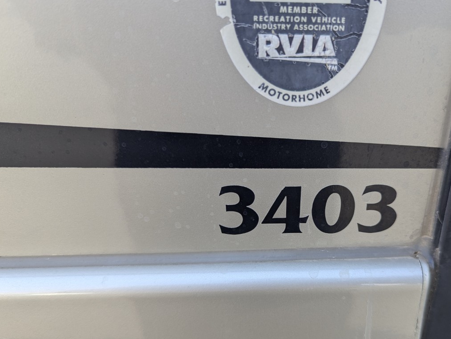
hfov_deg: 54.7
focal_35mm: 33
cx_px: 282
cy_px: 215
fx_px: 431
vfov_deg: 42.7
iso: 52
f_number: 1.85
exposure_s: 1/313
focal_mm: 6.81
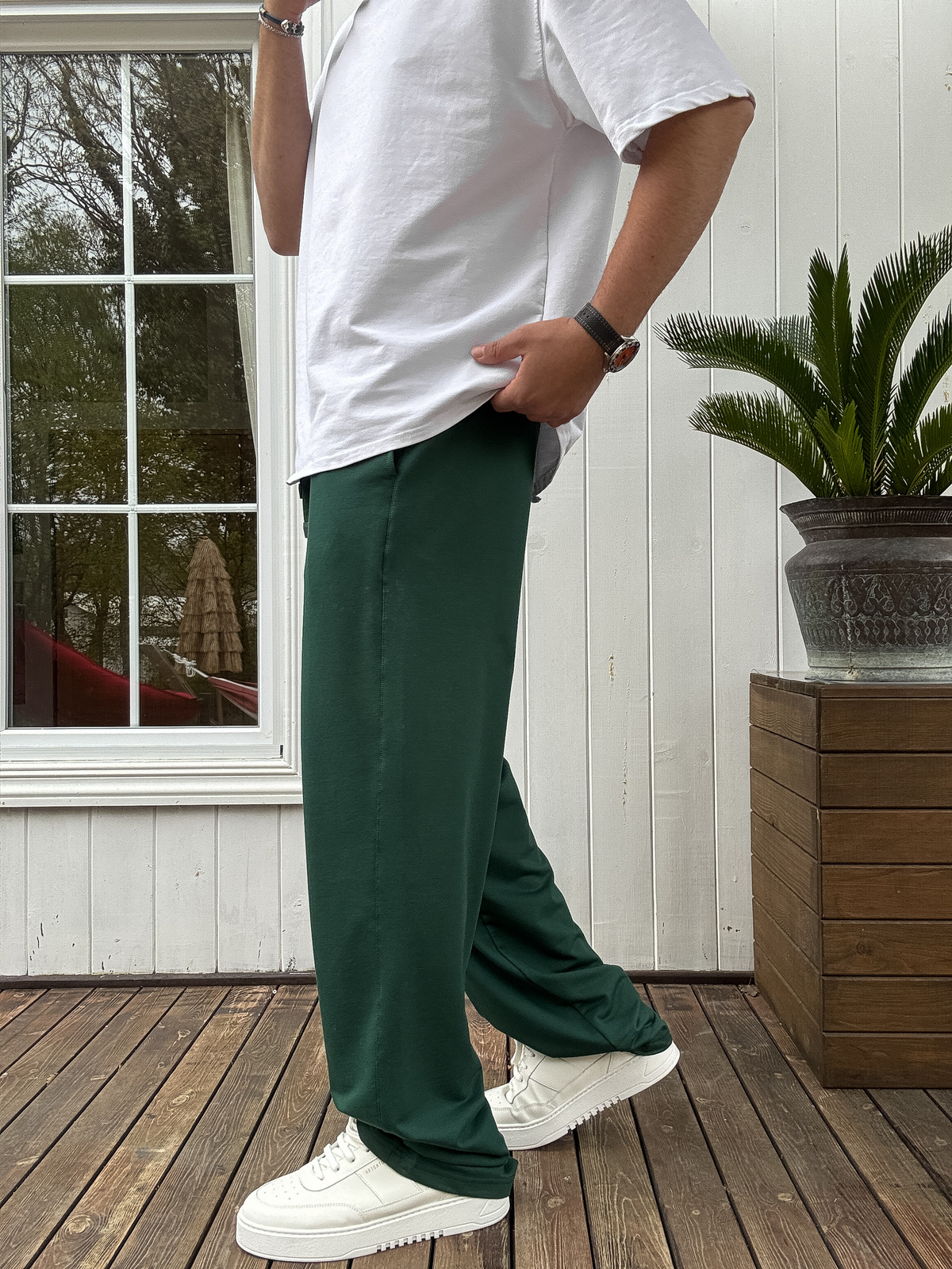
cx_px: 476
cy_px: 634
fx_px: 1100
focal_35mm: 30
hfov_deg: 46.8
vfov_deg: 60.0
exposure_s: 1/125
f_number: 1.9
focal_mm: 2.69
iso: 20
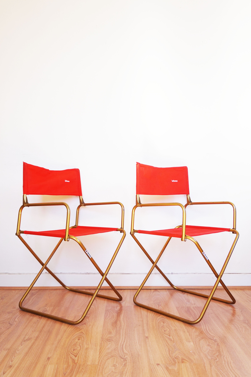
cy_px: 188
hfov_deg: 43.6
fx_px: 314
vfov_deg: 62.0
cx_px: 126
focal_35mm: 30
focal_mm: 20
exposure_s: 1/160
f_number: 4
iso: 200
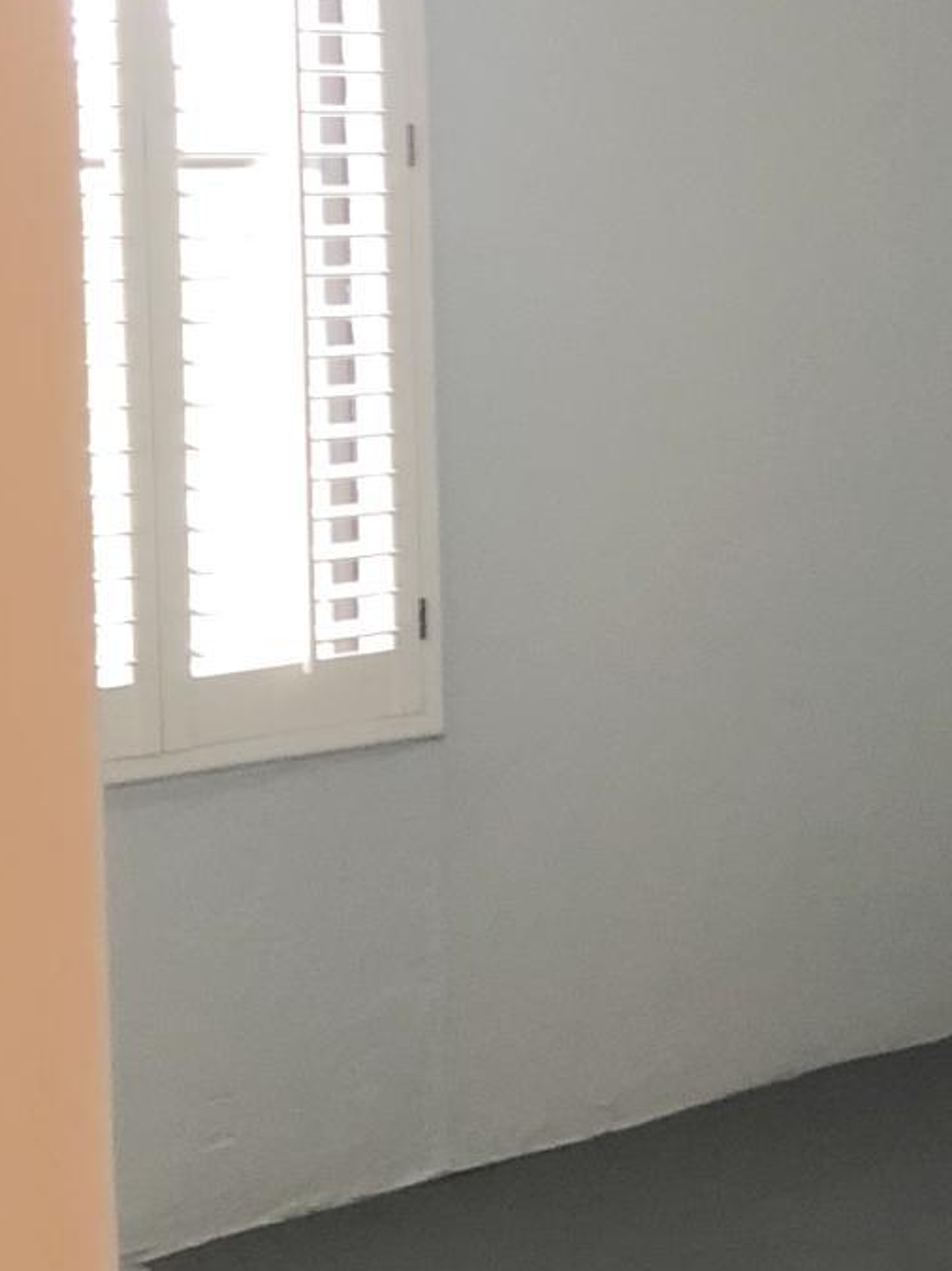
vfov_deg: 23.5
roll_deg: +1.3
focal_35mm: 83
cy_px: 444
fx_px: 3044
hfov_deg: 17.2
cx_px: 1039
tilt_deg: -5.6
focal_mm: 4
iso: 80
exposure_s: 1/7
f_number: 1.8
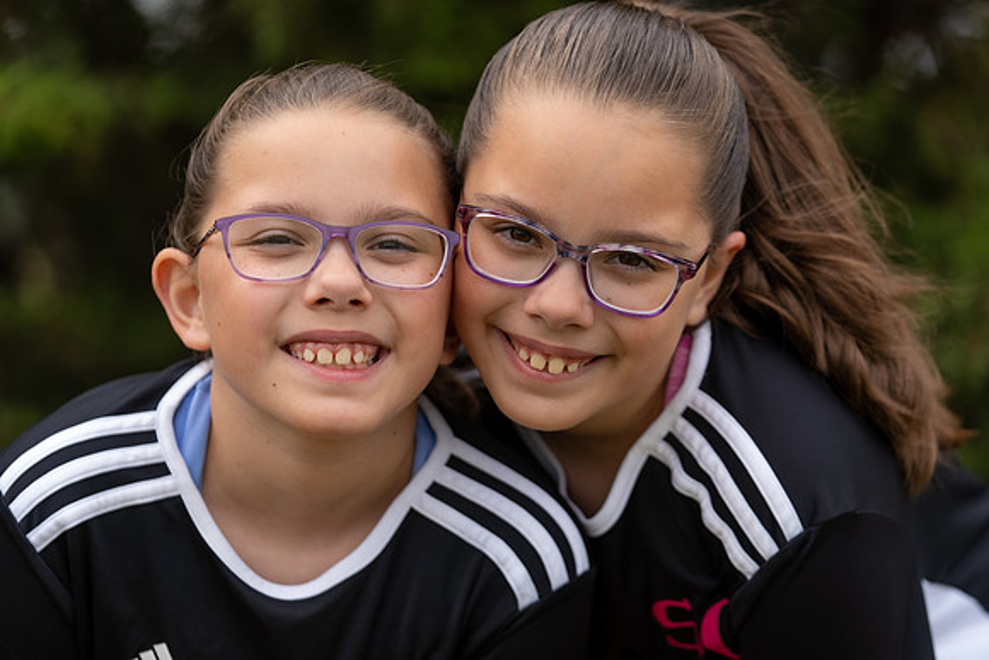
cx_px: 494
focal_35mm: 127
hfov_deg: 16.1
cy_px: 330
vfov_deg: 10.8
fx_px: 3490
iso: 64
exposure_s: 1/320
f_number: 3.2
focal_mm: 127
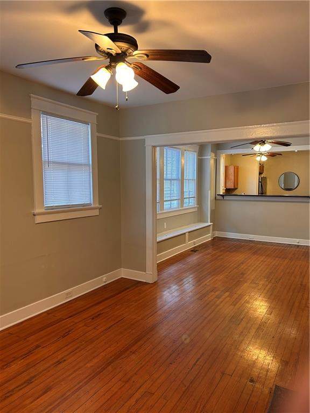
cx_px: 155
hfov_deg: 53.1
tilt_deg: -4.6
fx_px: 310
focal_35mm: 26
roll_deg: +0.0
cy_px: 206
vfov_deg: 67.3
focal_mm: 5.7
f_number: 1.5
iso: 125
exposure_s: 1/60
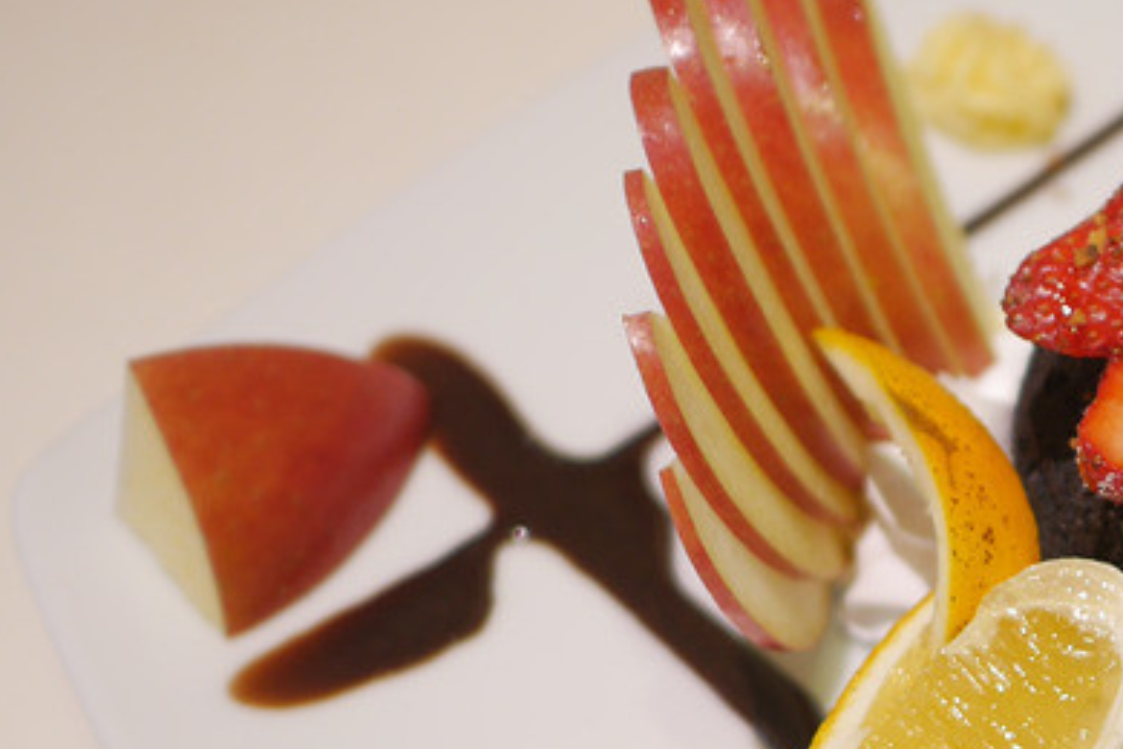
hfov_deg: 23.1
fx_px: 2495
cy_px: 778
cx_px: 1376
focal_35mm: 80
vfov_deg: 16.6
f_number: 1.7
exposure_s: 1/100
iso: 200
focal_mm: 15
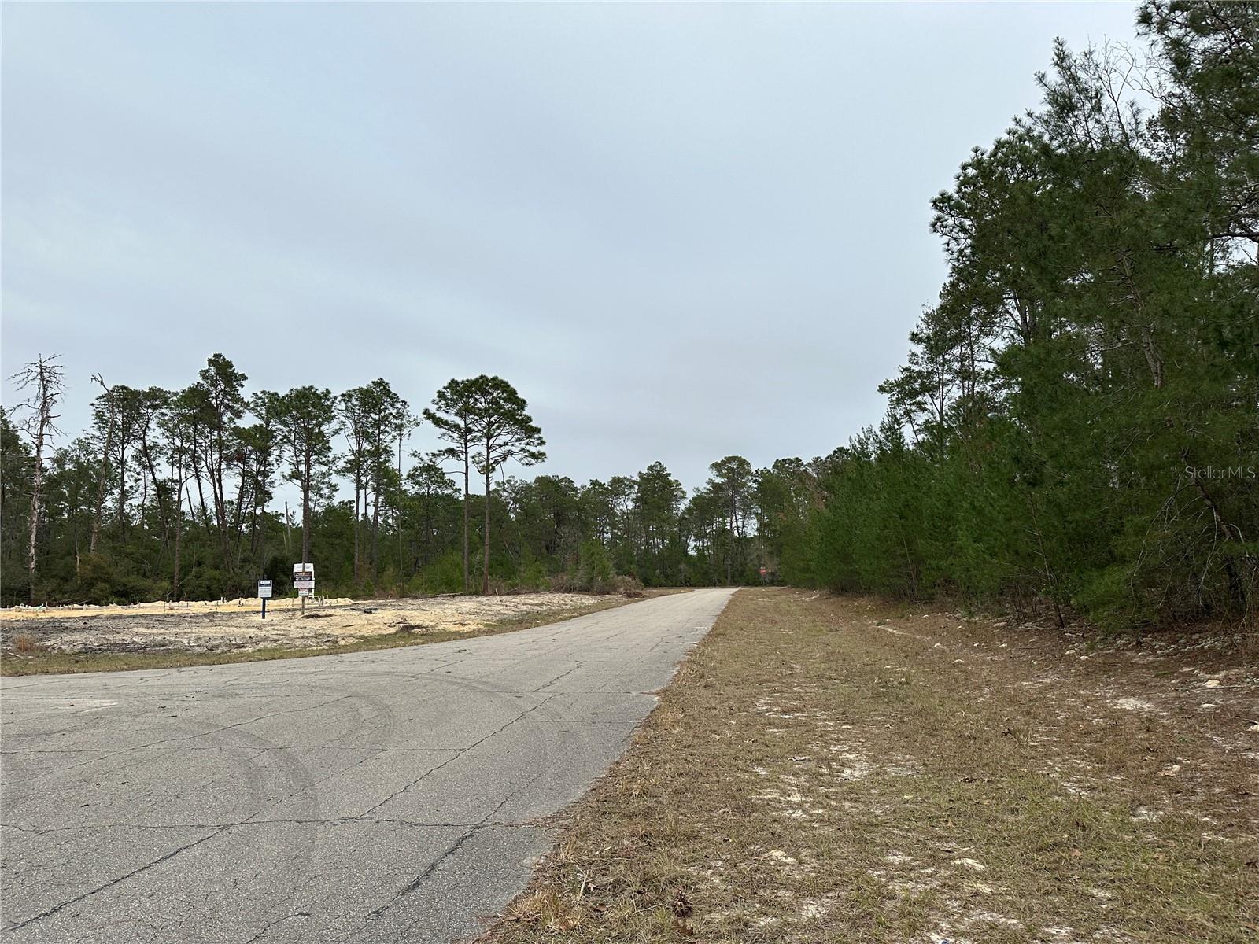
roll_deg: +1.5
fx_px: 873
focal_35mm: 24
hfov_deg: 71.6
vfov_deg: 56.8
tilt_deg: +6.8
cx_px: 630
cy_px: 472
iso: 80
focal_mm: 6.86
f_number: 1.78
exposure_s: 1/4016
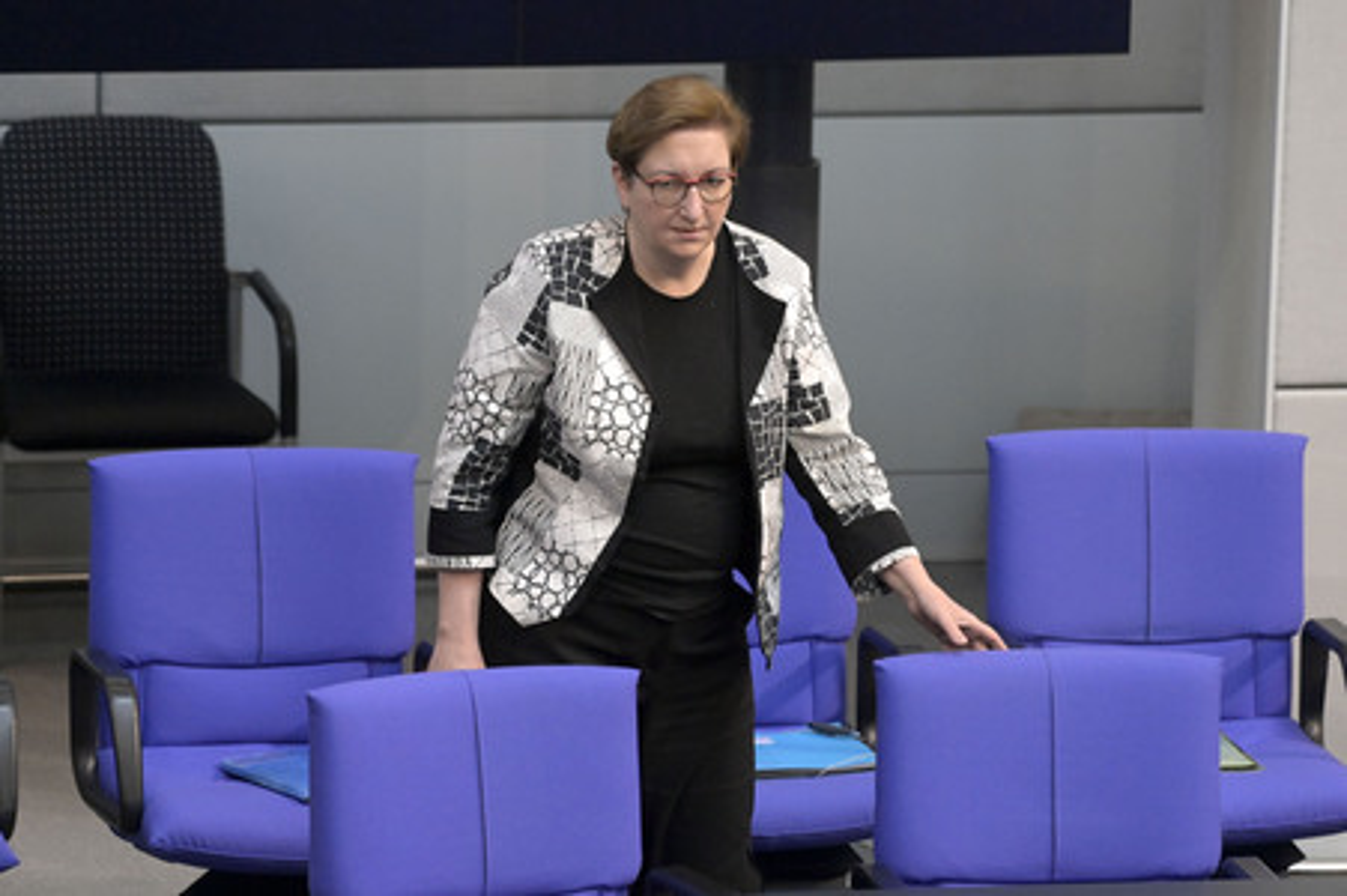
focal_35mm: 260
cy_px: 448
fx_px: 9721
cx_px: 674
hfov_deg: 7.9
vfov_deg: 5.3
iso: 8000
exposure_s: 1/320
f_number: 5.6
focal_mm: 260
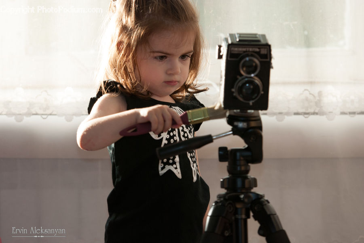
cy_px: 122
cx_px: 182
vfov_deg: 6.3
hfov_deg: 9.5
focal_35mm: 218
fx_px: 2201
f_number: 2.8
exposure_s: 1/80
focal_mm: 145
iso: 200
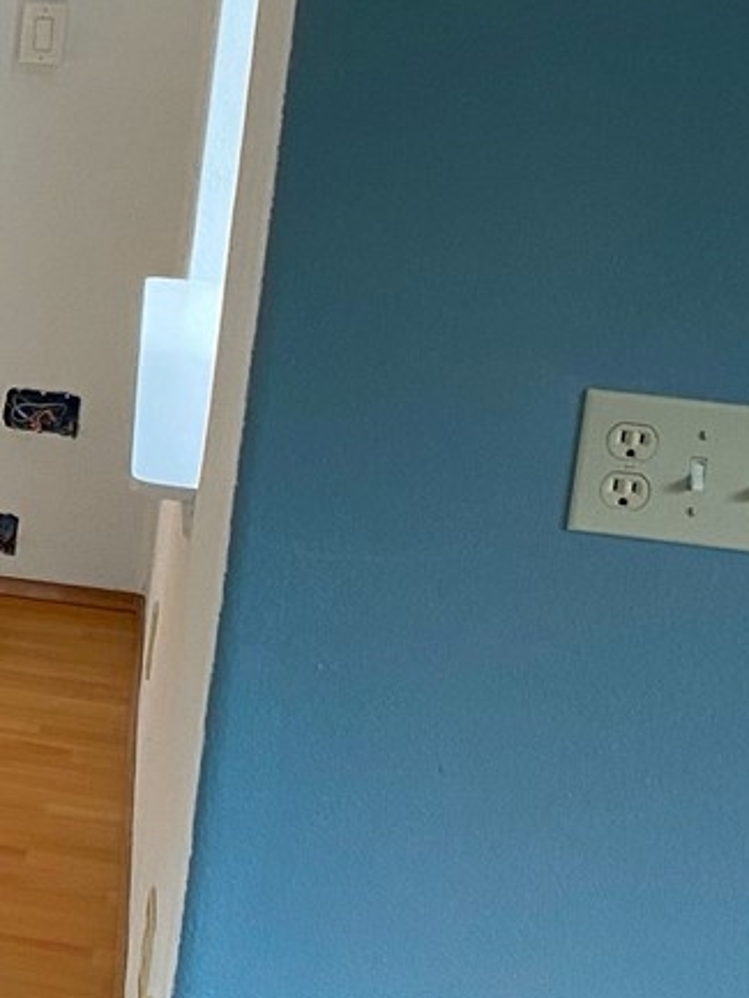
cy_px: 330
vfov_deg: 20.4
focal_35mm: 96
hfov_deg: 12.3
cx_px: -1032
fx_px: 2768
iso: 80
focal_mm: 4.25
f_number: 1.8
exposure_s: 1/60
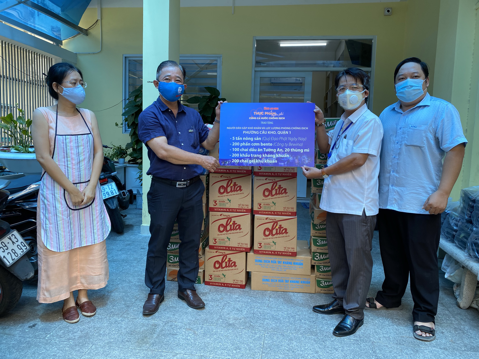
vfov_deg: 53.1
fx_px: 360
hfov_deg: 67.3
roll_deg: -1.3
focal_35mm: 26
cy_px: 180
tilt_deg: -6.1
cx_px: 240
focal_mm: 4.25
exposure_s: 1/544
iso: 32
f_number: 1.8
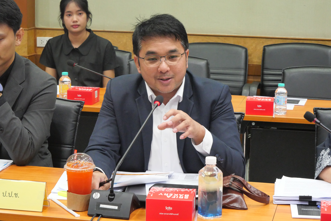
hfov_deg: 21.4
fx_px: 874
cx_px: 166
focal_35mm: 95
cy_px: 110
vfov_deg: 14.4
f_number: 5.6
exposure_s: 1/40
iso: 3200
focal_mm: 46
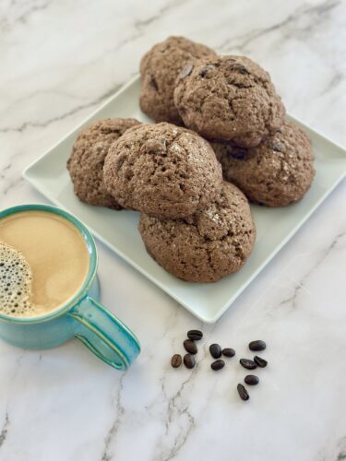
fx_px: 640
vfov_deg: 39.7
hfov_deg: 30.3
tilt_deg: -60.9
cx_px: 173
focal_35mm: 48
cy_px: 230
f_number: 1.78
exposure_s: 1/118
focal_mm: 6.86
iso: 125
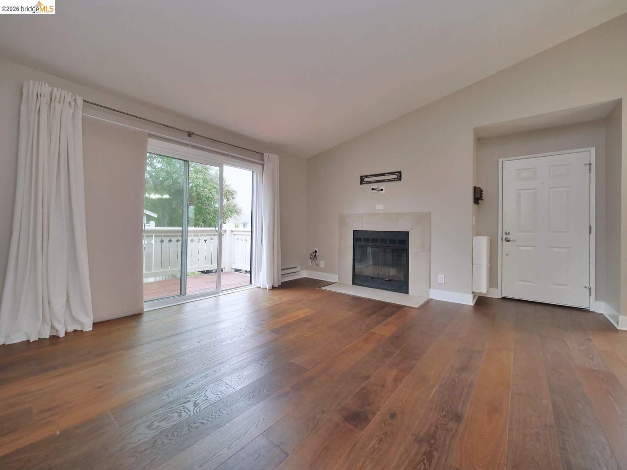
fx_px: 254
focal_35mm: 14
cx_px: 314
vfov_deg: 85.7
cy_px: 235
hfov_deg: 102.1
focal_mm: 7
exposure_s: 1/160
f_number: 4
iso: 800
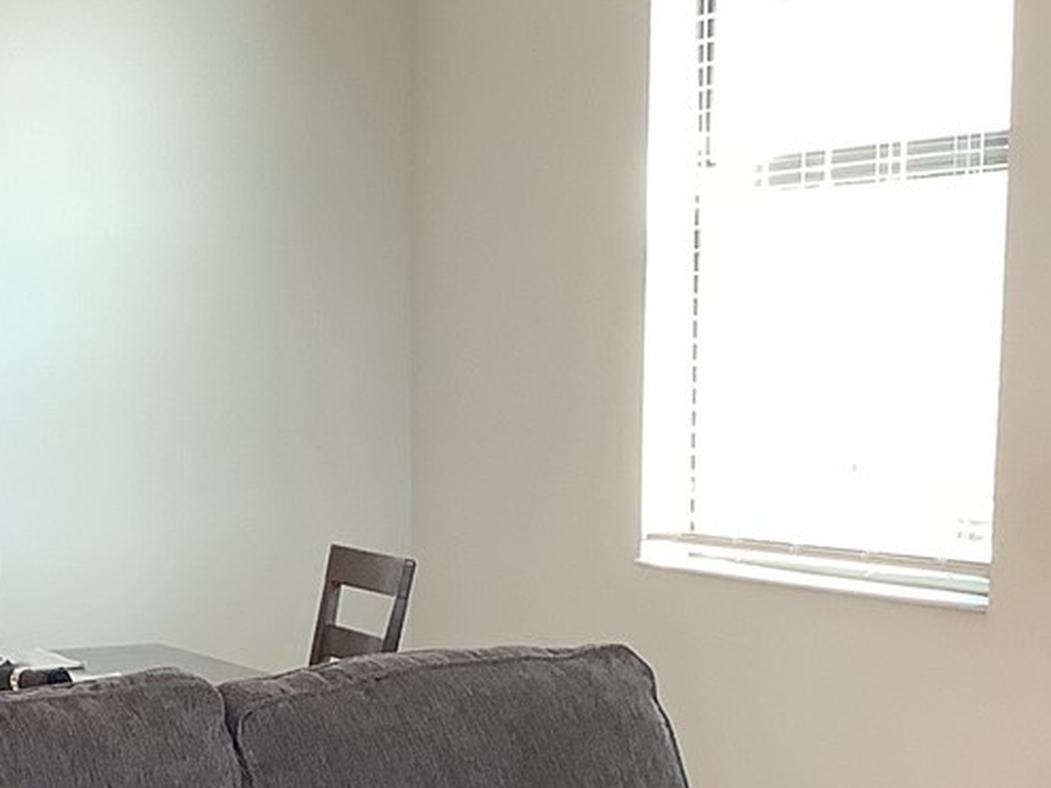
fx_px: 3036
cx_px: 74
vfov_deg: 14.2
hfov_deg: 19.2
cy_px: 1004
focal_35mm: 100
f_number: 2.4
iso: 80
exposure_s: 1/60
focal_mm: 3.3
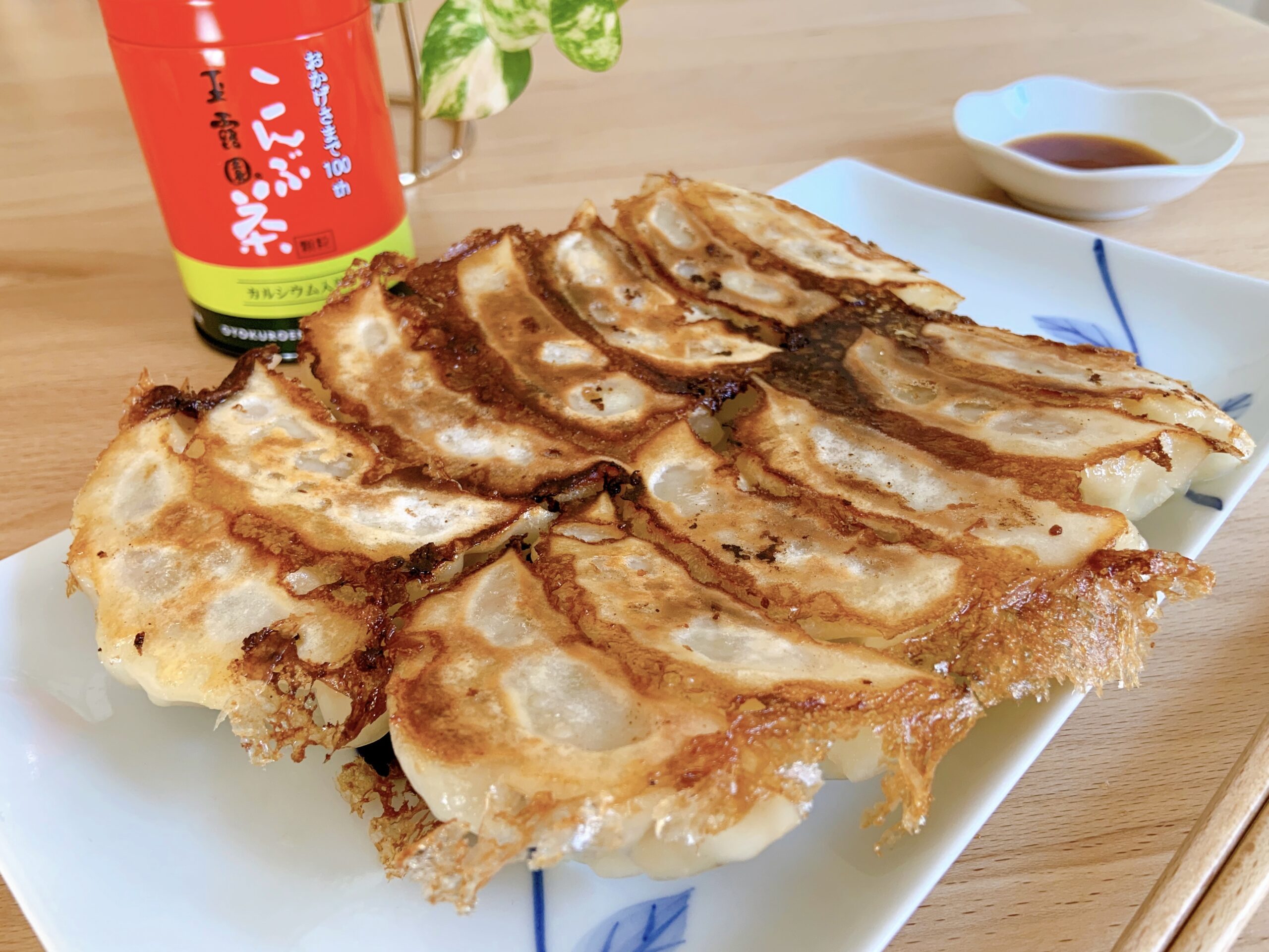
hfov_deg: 67.3
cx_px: 634
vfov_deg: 53.1
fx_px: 953
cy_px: 476
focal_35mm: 26
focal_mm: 4.25
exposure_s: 1/62
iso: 100
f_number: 1.8
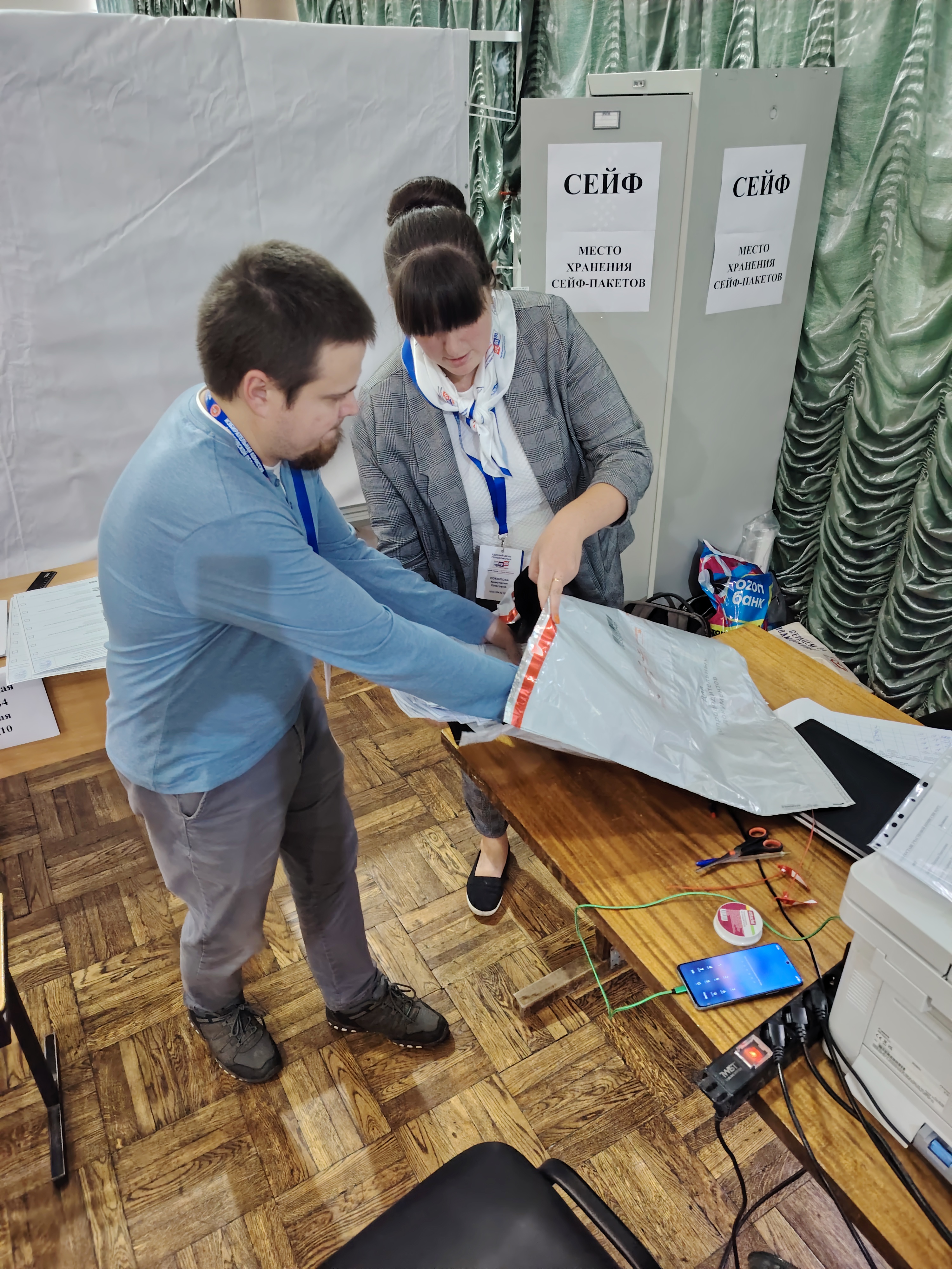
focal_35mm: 24
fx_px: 880
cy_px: 634
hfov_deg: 56.8
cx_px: 476
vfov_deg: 71.6
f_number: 1.75
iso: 4422
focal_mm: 5.25
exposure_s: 1/100
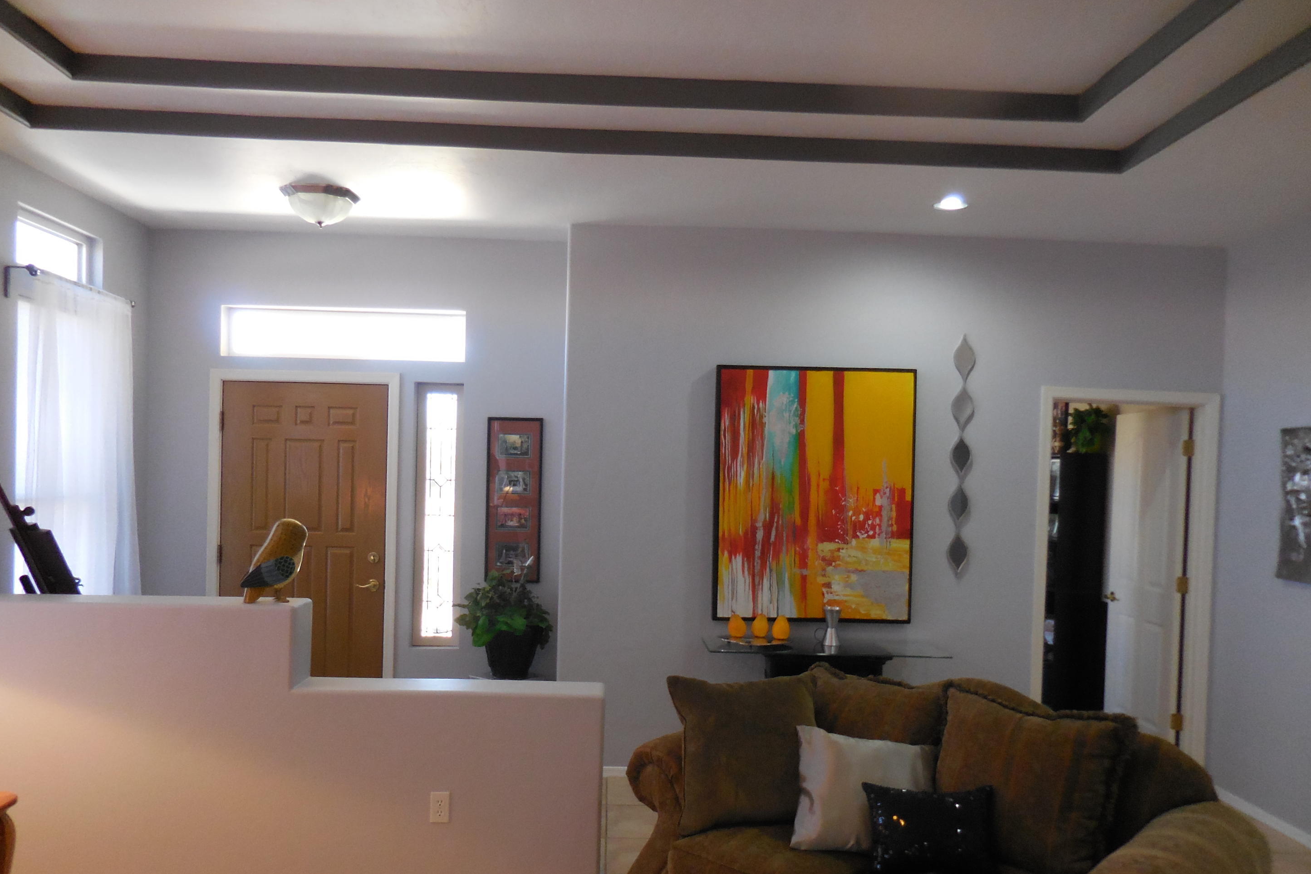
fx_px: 983
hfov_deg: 67.4
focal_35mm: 27
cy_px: 494
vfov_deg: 47.8
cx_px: 648
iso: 360
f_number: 3.3
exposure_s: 1/30
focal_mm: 4.5
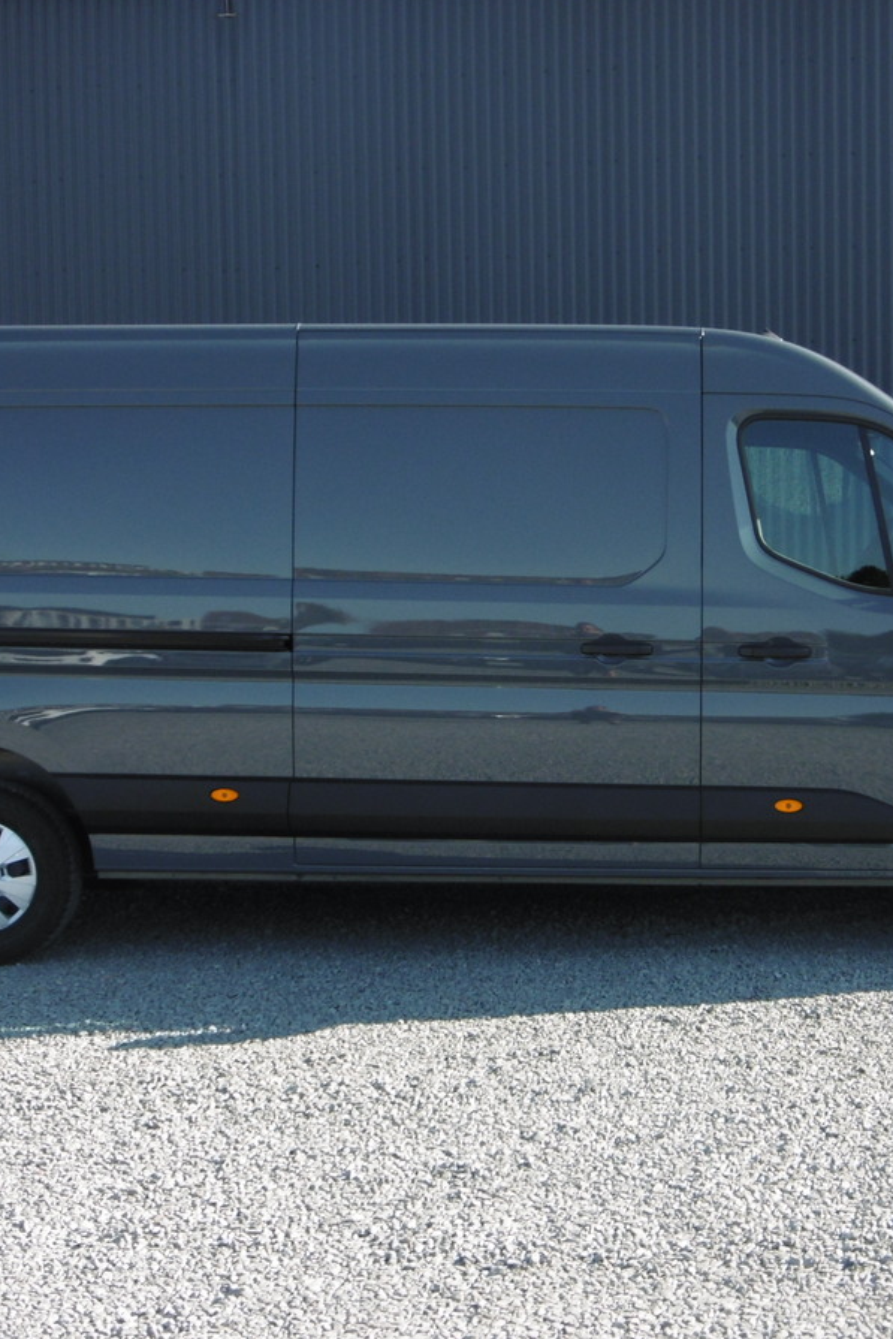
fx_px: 1971
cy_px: 667
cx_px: 515
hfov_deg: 25.5
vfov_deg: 37.5
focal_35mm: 53
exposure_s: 1/320
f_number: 3.7
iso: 100
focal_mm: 6.8
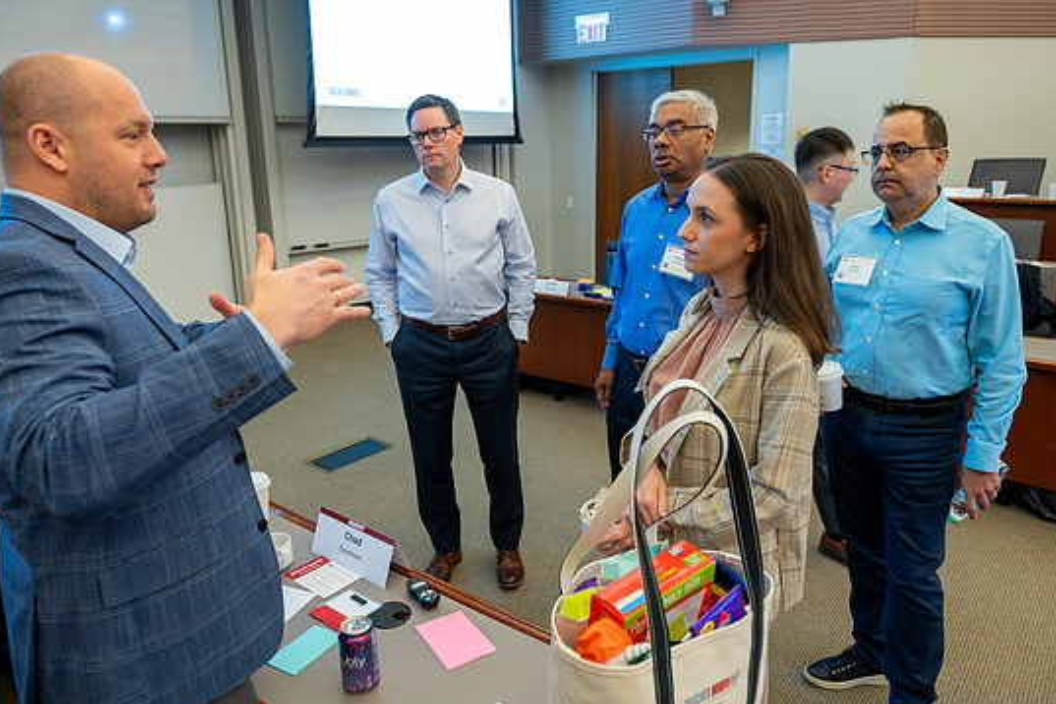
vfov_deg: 49.6
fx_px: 763
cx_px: 531
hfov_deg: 69.4
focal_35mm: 26
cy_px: 349
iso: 1250
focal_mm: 24
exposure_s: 1/100
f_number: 4
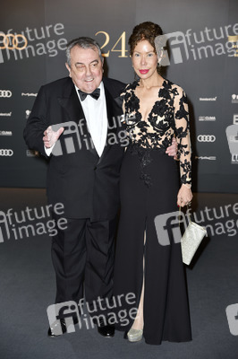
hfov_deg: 19.4
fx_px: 695
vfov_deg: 28.9
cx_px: 119
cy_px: 180
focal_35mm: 70
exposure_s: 1/200
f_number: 5
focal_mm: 70
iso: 320
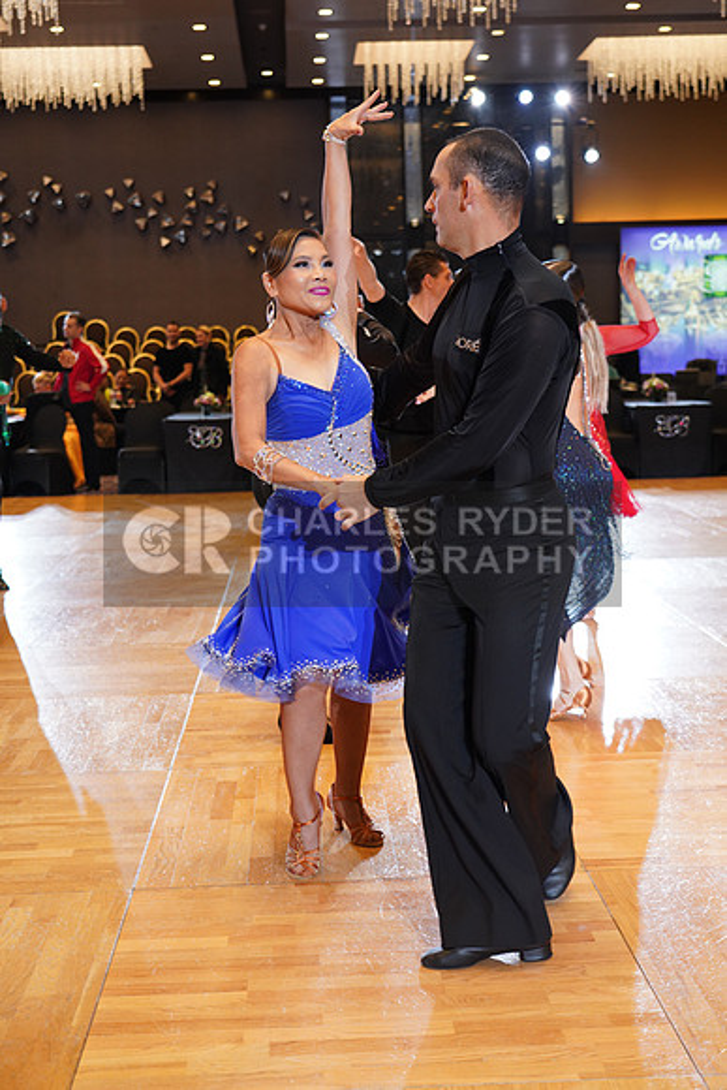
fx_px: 1483
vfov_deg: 40.3
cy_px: 545
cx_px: 364
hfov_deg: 27.5
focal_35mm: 49
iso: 1250
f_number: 4
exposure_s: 1/200
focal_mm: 49
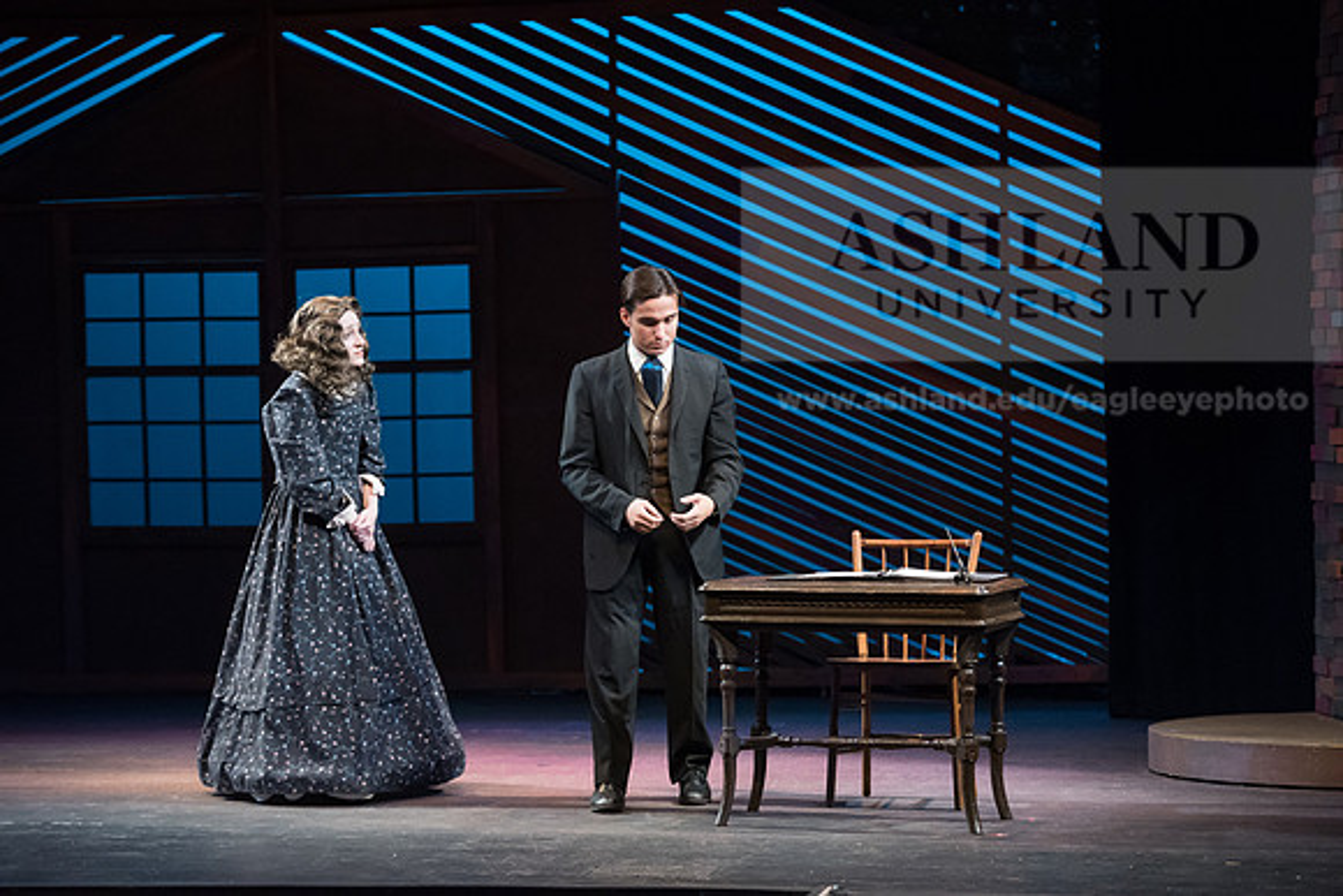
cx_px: 672
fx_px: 4552
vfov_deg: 11.2
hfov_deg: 16.8
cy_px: 448
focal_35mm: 122
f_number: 3.2
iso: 4000
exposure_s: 1/250
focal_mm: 122
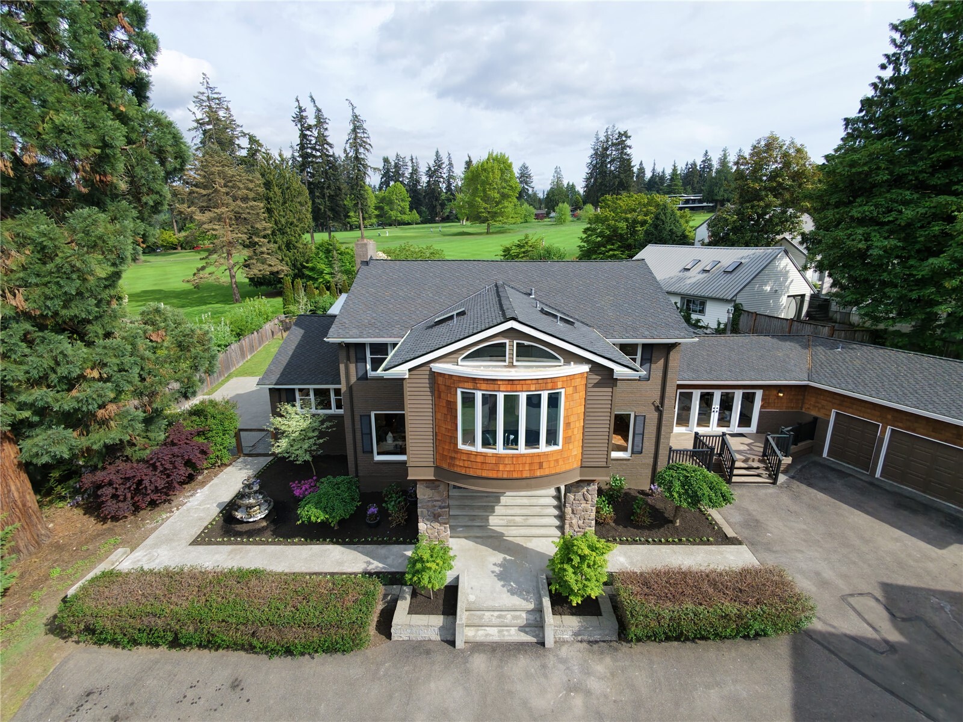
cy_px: 361
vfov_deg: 78.1
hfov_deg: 94.5
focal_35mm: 16
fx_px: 445
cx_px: 482
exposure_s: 1/500
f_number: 2.2
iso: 100
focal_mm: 3.05
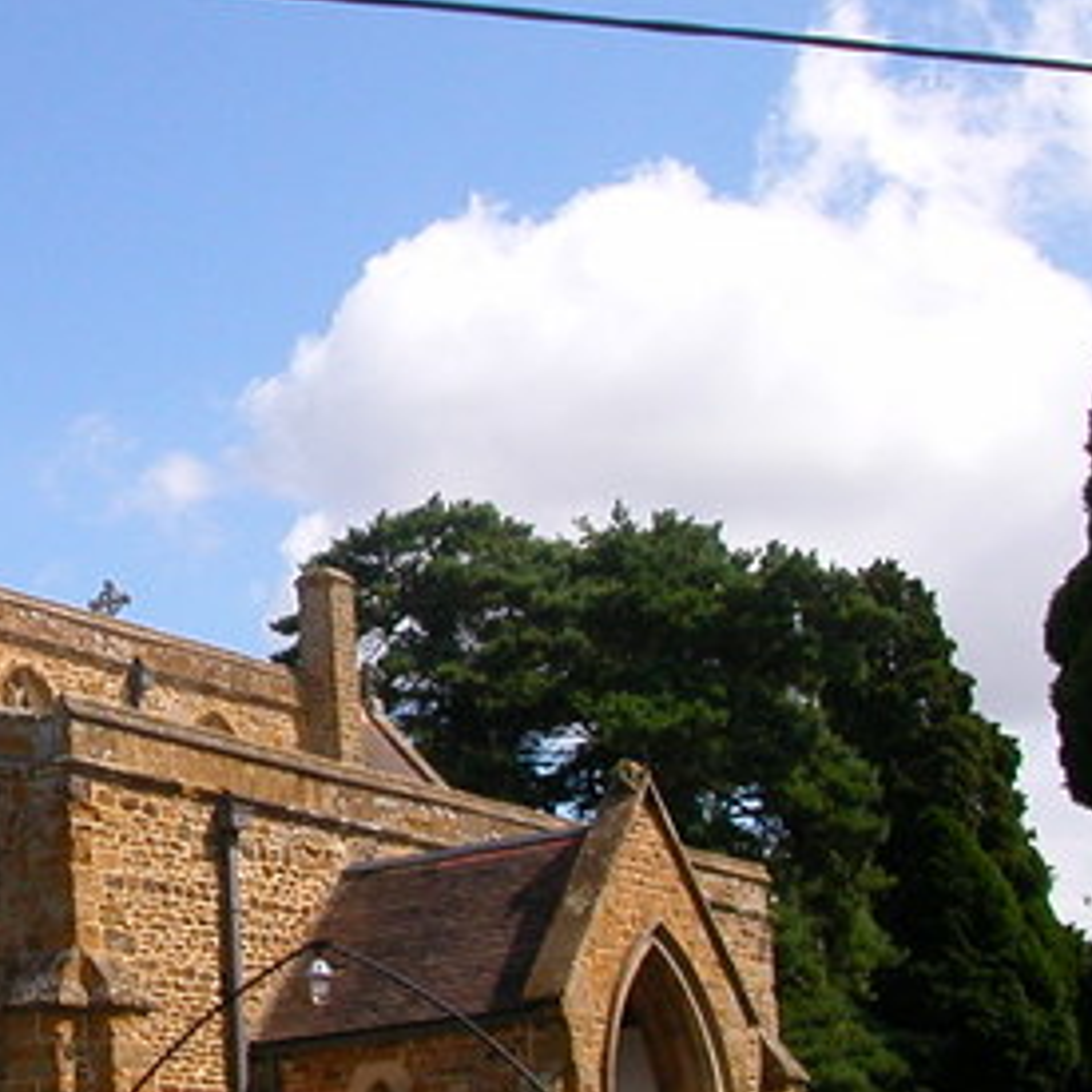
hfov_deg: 21.8
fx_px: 2712
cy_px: 659
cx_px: -36
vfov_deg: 22.7
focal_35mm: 76
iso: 100
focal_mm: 5.6
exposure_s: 1/575
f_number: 4.5
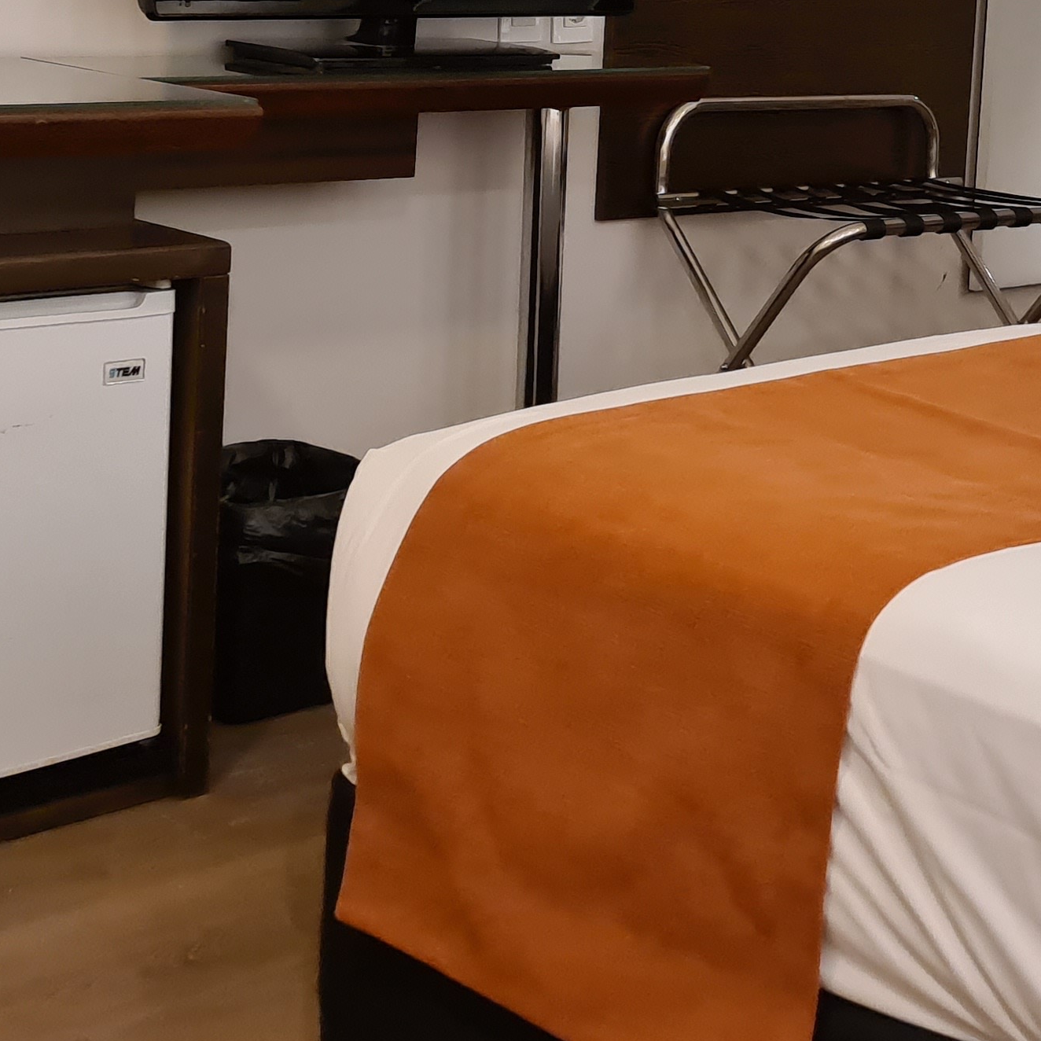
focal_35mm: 70
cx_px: 826
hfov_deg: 24.3
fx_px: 2382
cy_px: 113
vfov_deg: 24.0
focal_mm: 5.4
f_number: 1.8
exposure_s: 1/50
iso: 400
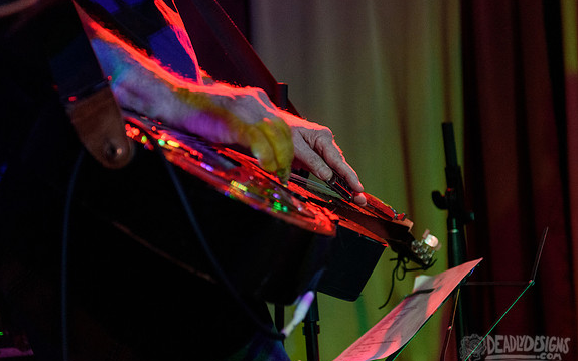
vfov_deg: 15.4
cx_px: 338
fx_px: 1339
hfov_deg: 24.3
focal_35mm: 85
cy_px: 175
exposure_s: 1/80
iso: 3200
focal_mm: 70
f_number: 3.2
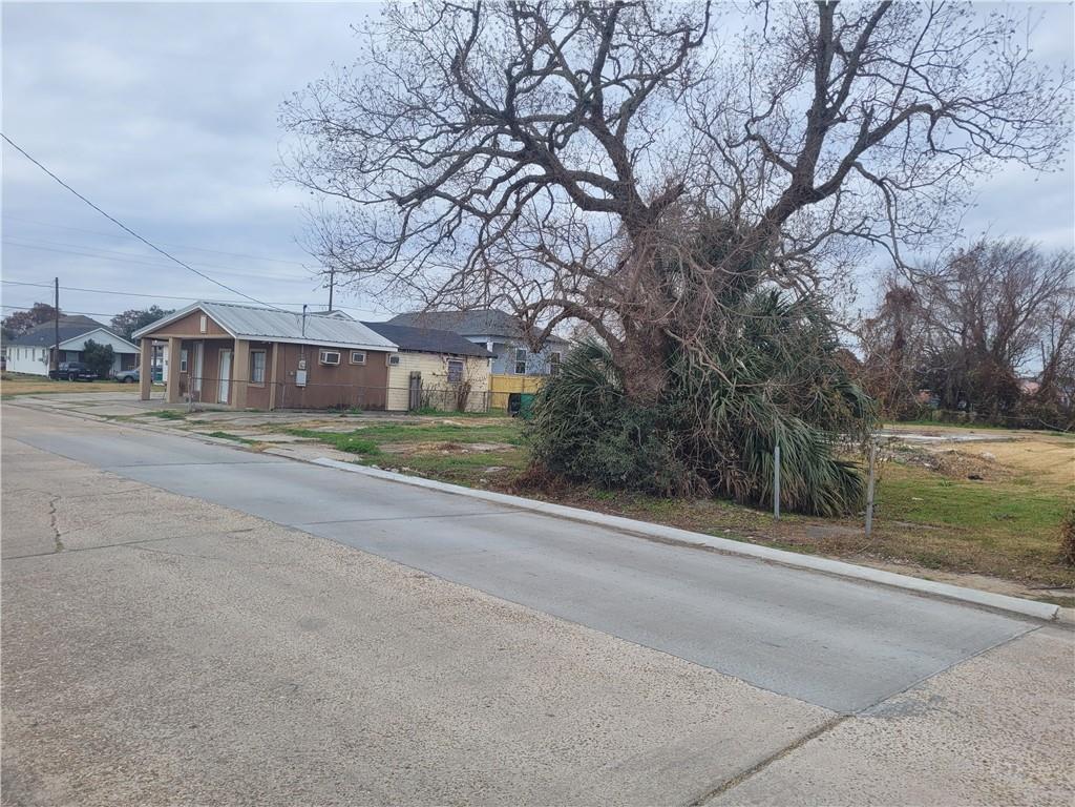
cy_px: 404
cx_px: 538
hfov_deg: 67.3
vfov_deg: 53.1
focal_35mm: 26
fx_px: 807
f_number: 1.8
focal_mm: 5.4
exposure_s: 1/1318
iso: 40
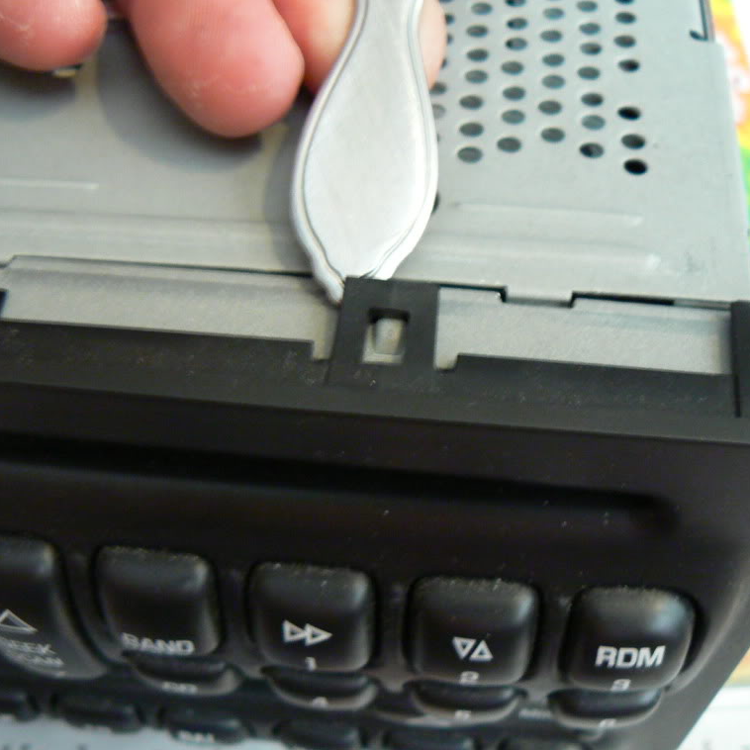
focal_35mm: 43
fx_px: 1054
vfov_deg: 39.2
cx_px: 408
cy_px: 379
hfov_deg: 39.1
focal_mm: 6
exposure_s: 1/6
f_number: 2.8
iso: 200
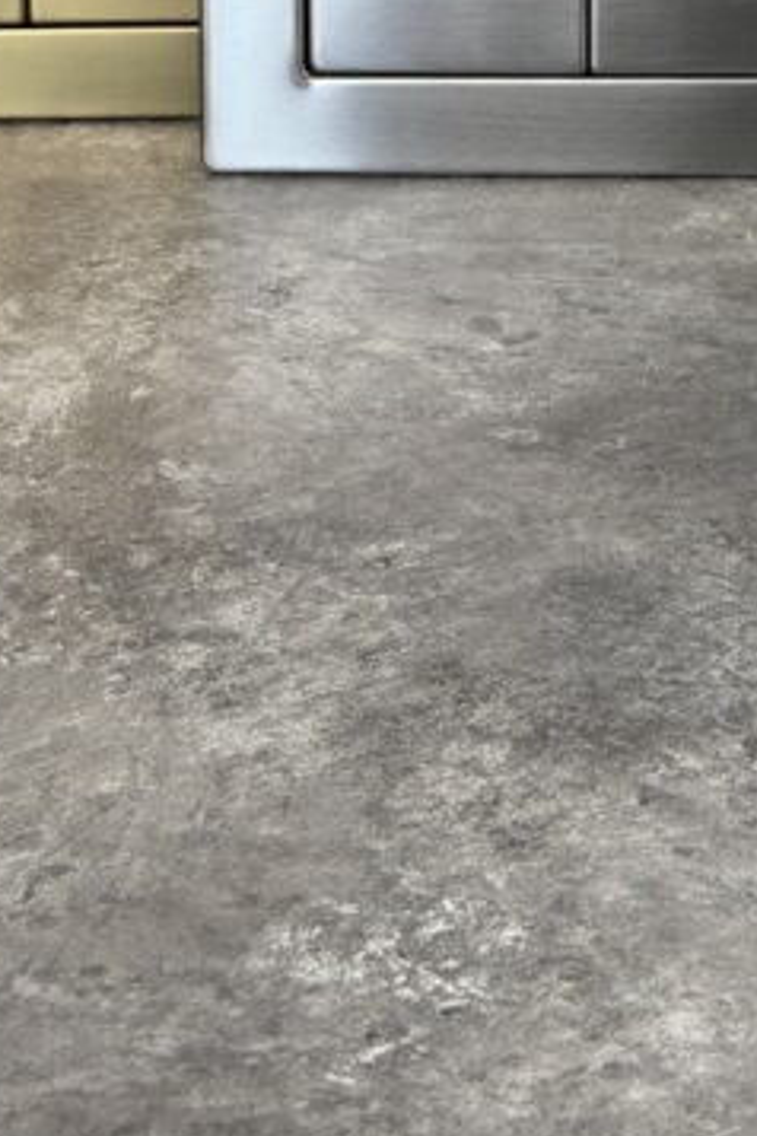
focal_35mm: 112
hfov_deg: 12.2
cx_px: 92
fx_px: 3532
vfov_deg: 17.8
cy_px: -41
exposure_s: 1/474
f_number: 1.78
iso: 64
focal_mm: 6.76
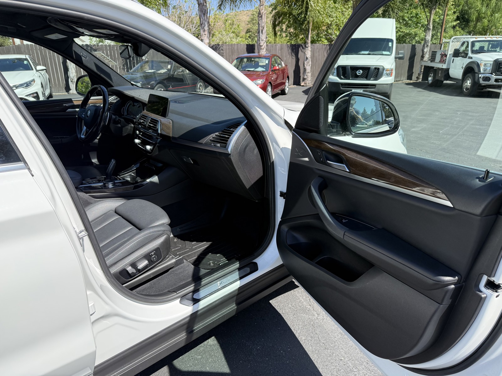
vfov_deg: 56.8
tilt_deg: -19.9
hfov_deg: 71.6
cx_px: 251
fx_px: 348
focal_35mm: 24
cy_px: 188
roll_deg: +1.1
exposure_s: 1/1689
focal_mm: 6.76
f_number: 1.78
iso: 100
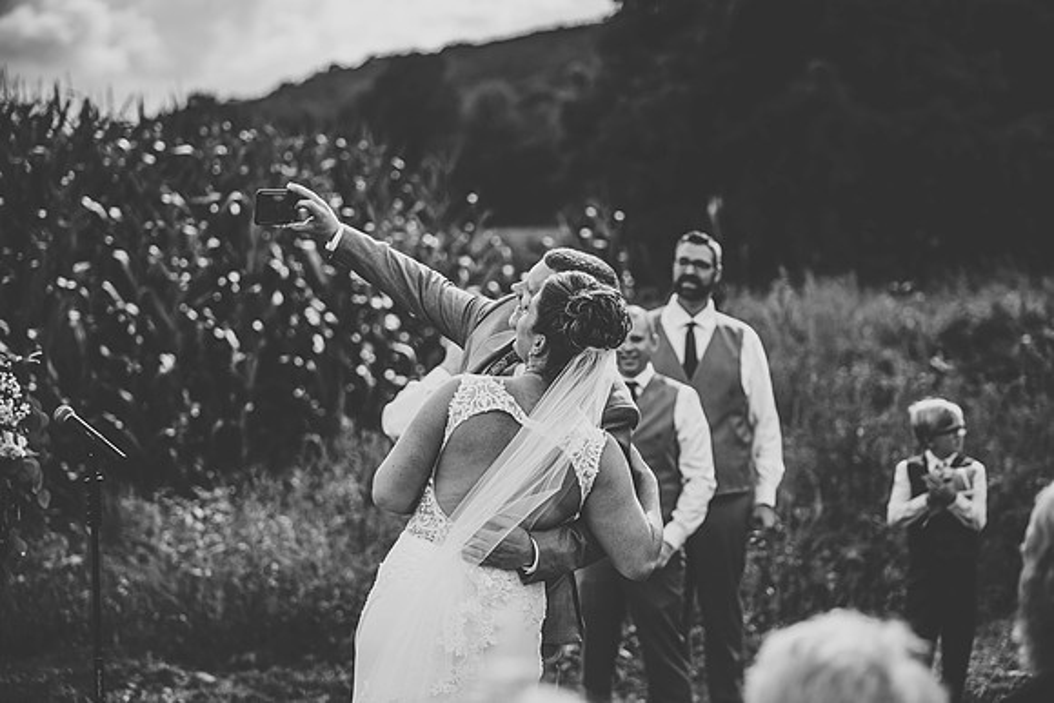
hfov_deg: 21.5
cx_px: 527
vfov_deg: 14.4
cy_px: 352
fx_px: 2782
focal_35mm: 95
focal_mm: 95
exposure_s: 1/1600
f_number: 2.8
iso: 200
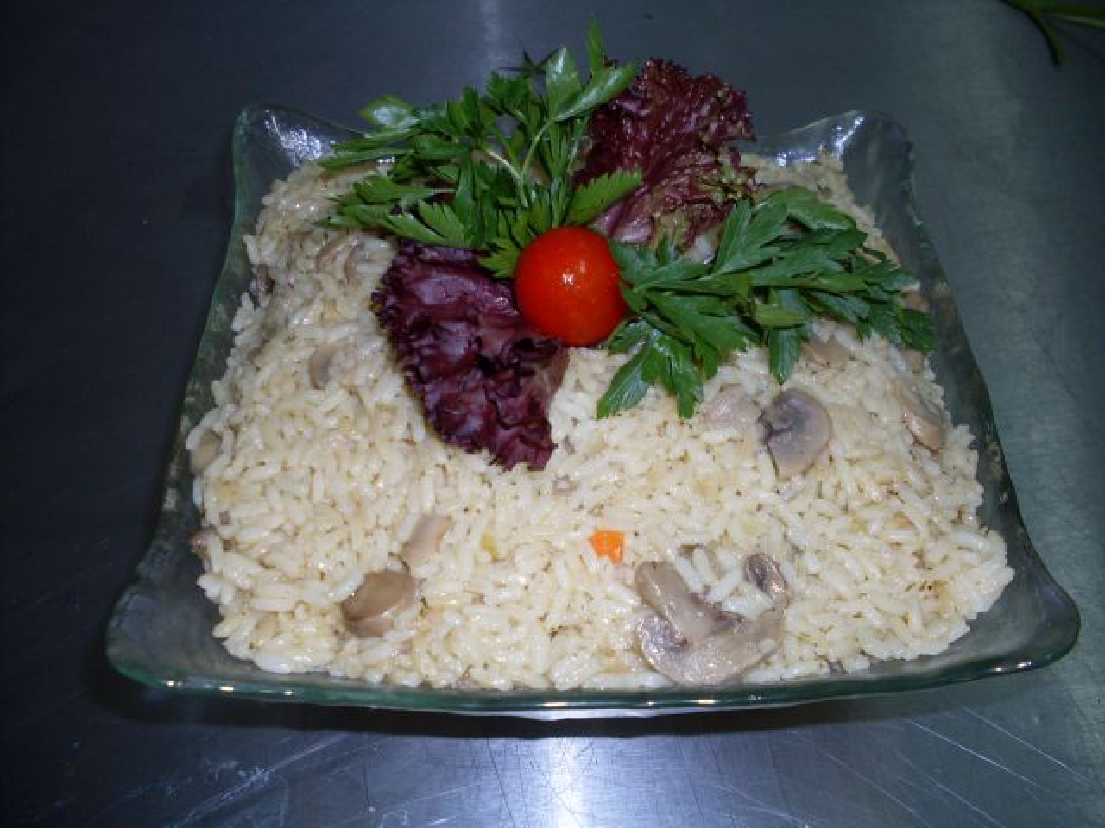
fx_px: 1213
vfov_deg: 37.7
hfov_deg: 49.0
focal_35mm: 38
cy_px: 414
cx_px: 552
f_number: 2.8
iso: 100
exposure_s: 1/45
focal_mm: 6.3
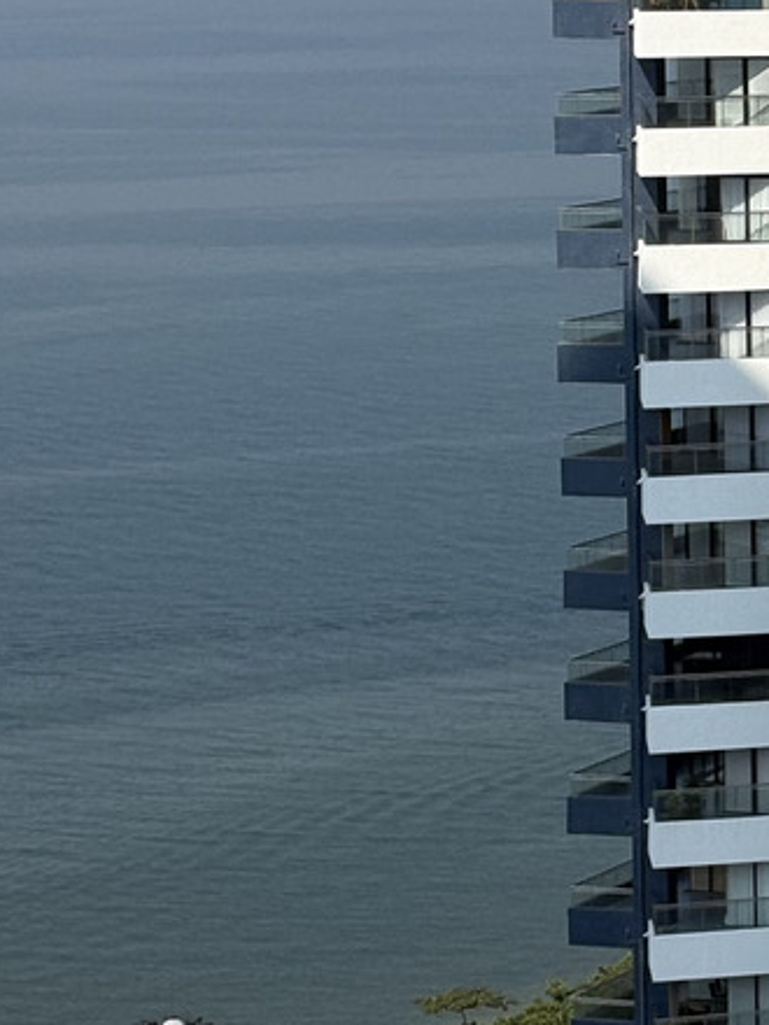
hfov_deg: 7.8
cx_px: 993
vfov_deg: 10.5
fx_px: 5598
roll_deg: +0.4
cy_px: 389
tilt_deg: -5.4
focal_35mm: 189
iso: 32
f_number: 1.6
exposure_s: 1/4630
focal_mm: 5.96
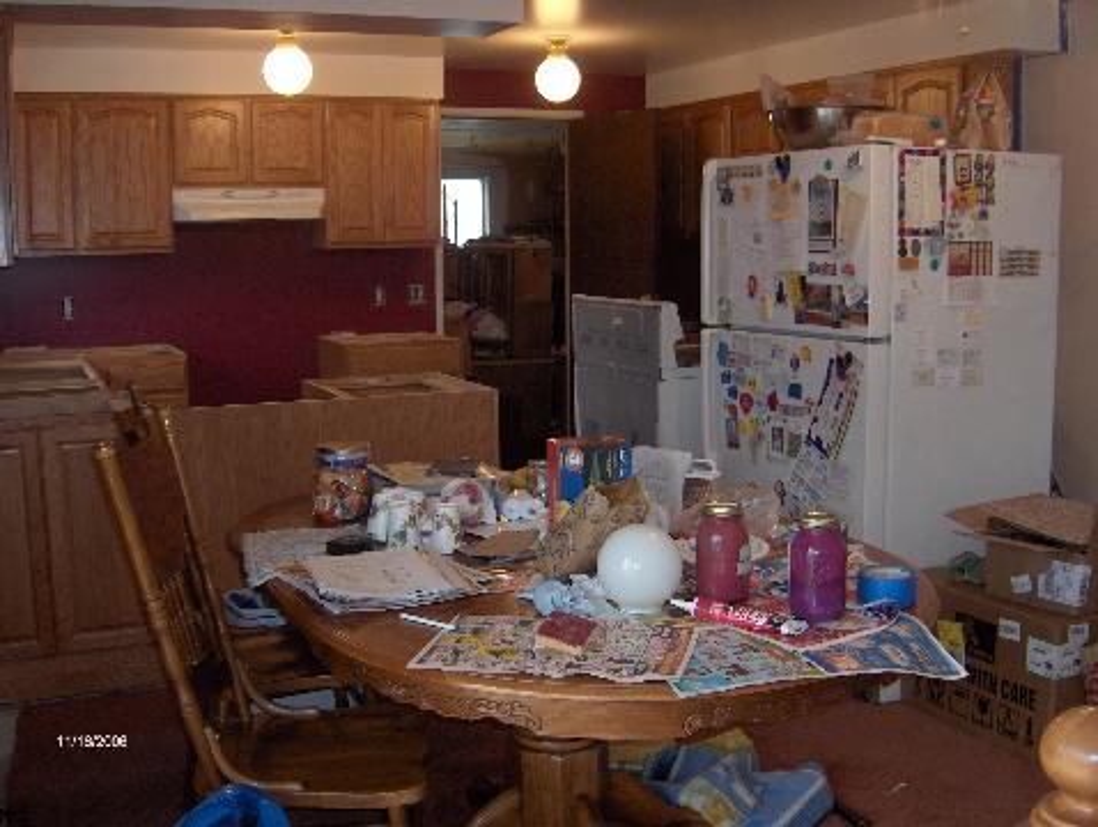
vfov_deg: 36.9
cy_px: 414
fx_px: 1239
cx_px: 549
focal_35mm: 39
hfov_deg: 47.8
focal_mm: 8
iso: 100
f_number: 2.8
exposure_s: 1/60
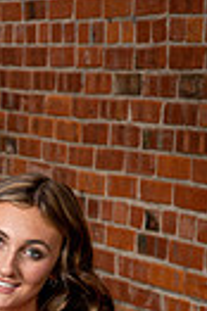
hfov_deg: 6.5
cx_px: -119
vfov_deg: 9.6
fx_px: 1781
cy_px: 525
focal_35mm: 206
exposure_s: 1/160
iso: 100
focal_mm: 60
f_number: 6.3
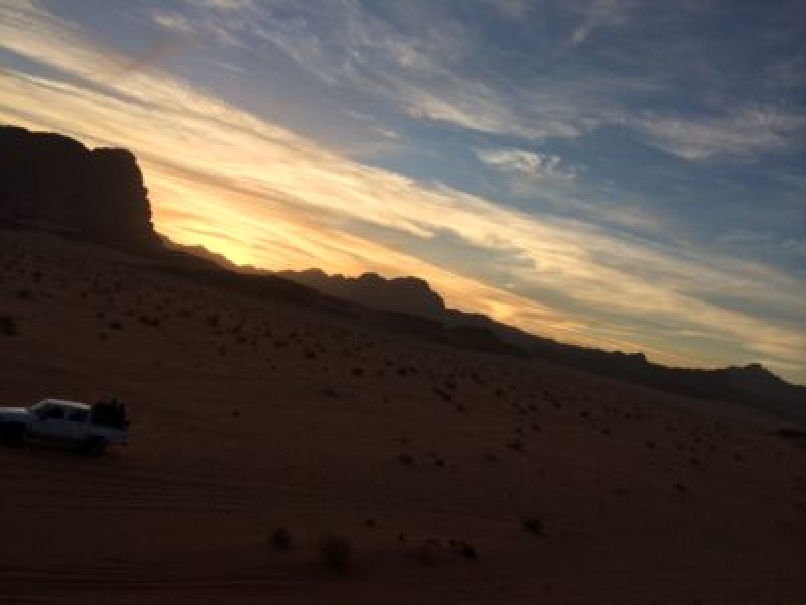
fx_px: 699
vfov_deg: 46.8
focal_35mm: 30
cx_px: 403
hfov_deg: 60.0
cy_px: 302
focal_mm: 4.12
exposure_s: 1/977
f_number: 2.2
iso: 32
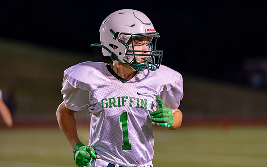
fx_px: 1332
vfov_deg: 7.2
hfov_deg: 11.4
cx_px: 137
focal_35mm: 183
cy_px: 83
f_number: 1.8
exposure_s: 1/500
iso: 500
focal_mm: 135
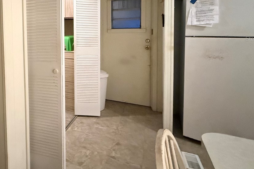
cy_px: 38
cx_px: 30
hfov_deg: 57.3
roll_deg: +1.1
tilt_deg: -1.8
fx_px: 198
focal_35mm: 28
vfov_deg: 44.6
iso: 1250
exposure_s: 1/60
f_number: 2.2
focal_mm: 2.22
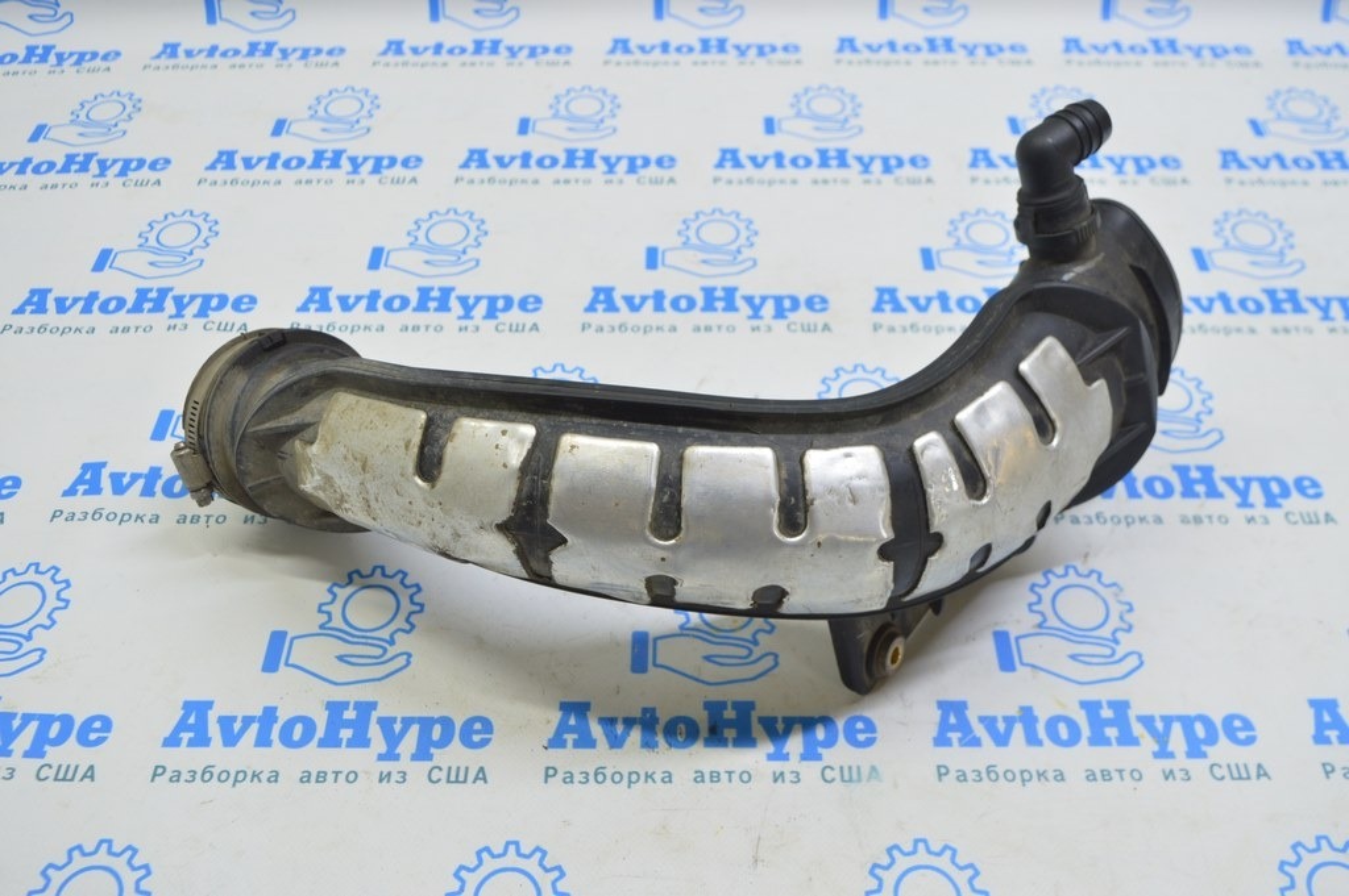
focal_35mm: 34
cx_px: 674
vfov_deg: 38.3
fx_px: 1292
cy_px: 448
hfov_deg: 55.1
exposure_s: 1/20
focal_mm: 23
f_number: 5.6
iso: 400
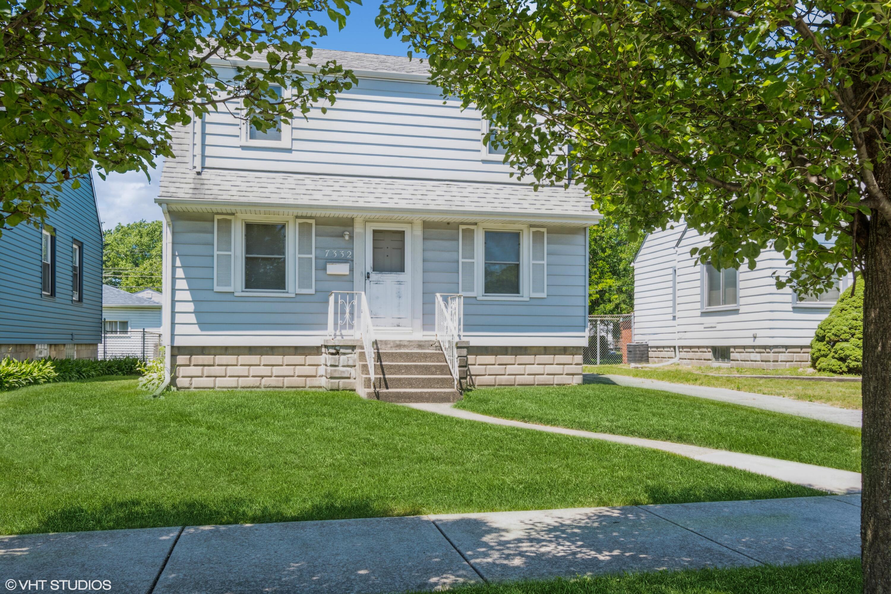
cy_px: 297
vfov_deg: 43.6
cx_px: 446
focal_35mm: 30
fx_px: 742
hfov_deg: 61.9
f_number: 18
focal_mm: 20
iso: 100
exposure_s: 1/13
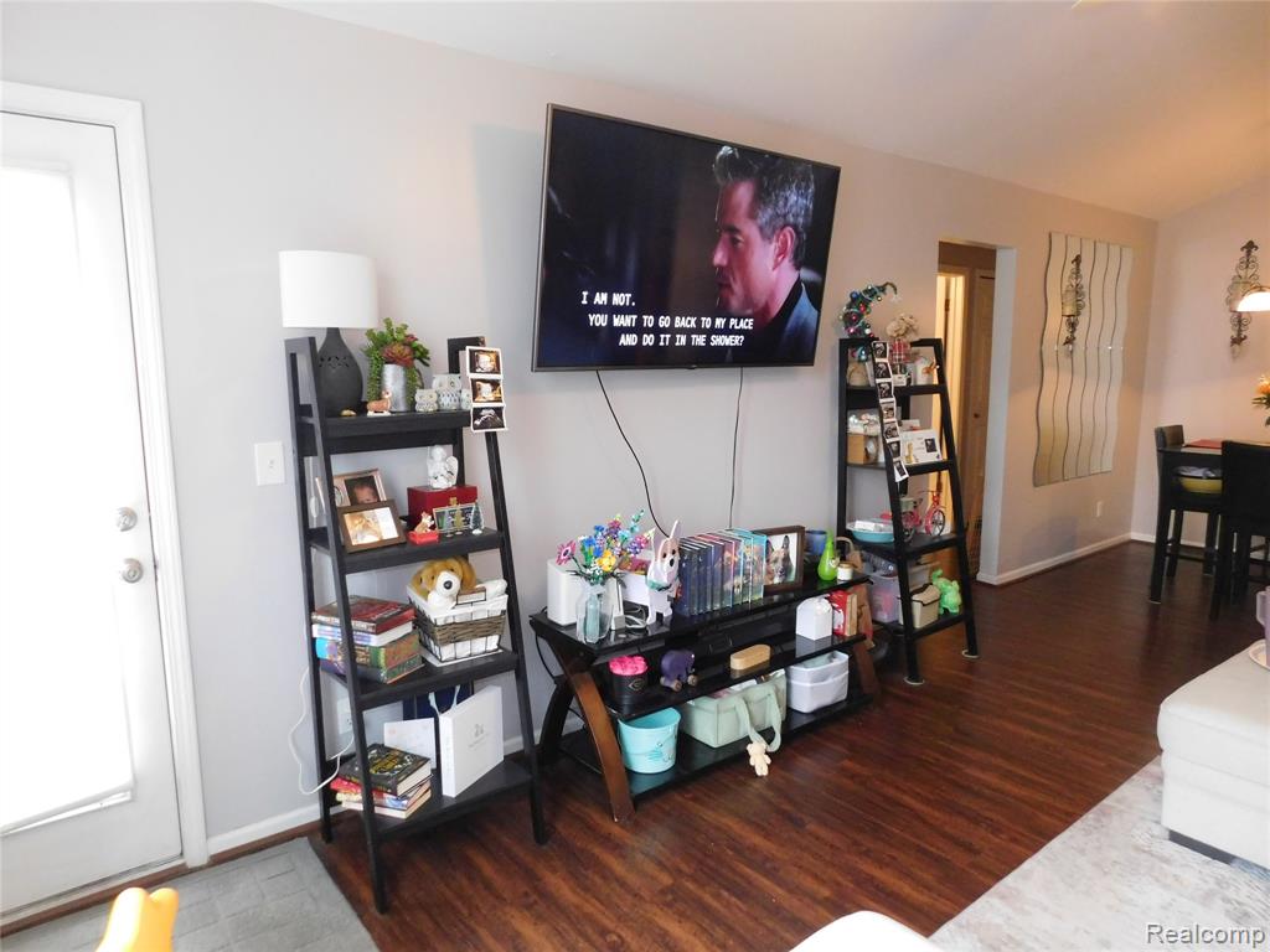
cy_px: 476
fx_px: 844
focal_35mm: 23
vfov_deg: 58.9
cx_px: 635
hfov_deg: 73.9
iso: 560
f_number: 3
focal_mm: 4
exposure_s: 1/30
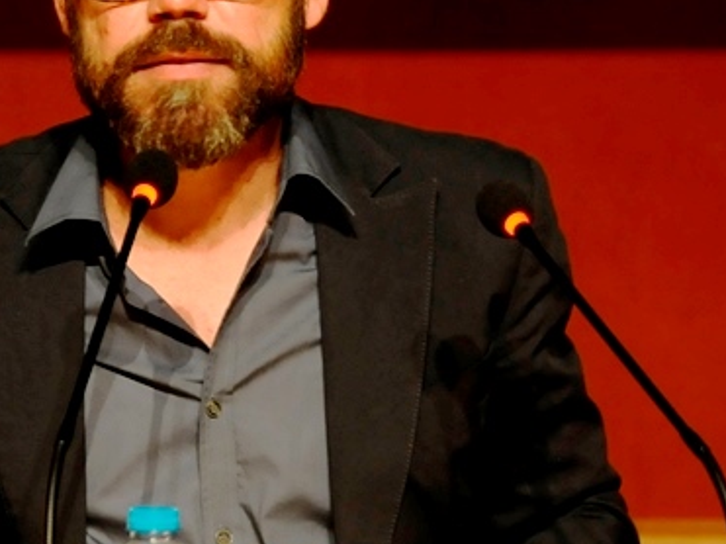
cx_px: 61
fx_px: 6835
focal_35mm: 326
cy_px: 252
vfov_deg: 4.6
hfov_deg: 6.1
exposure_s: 1/10
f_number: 5
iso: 800
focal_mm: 82
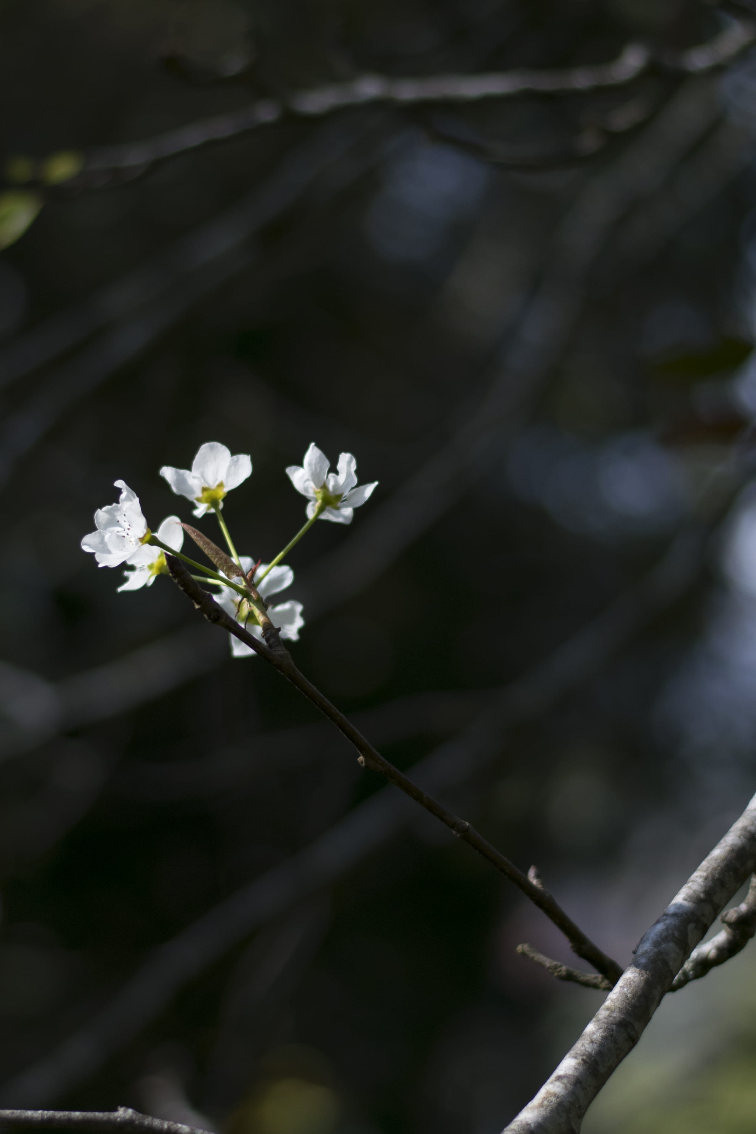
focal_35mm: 125
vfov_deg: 16.4
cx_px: 308
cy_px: 593
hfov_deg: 11.0
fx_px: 3937
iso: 100
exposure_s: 1/2500
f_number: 1.8
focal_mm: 50
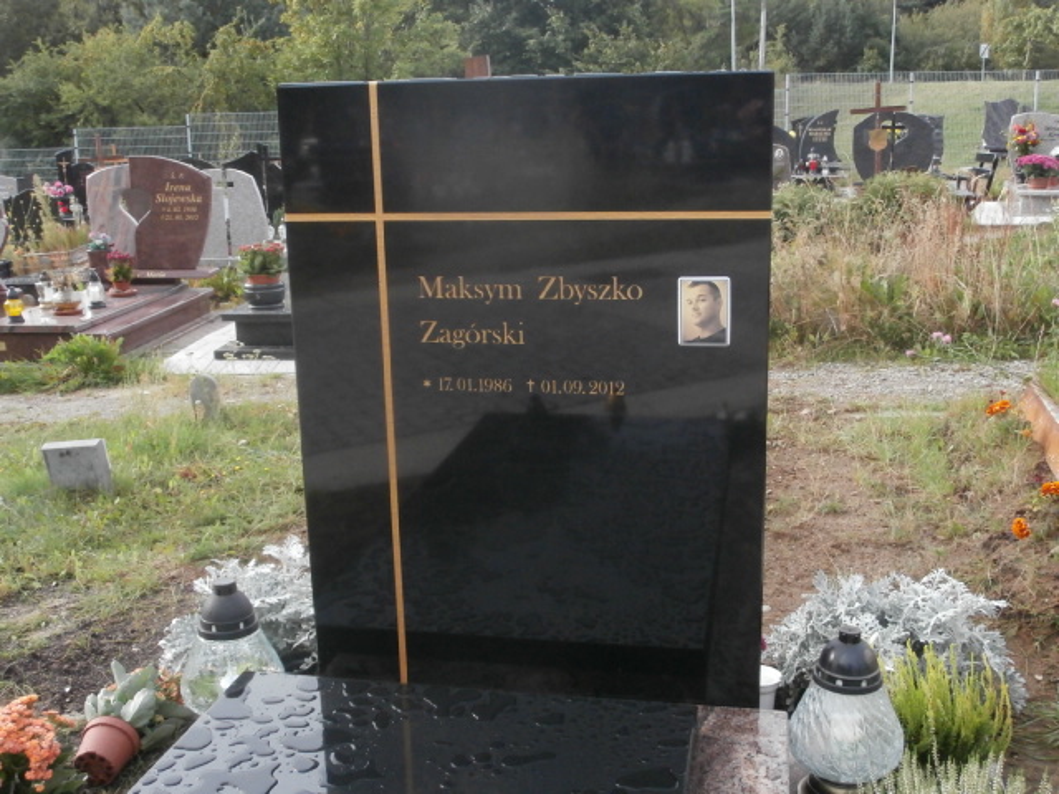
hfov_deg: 49.0
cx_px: 530
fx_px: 1163
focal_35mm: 38
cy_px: 397
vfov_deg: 37.7
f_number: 3.9
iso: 400
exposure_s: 1/500
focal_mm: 6.67
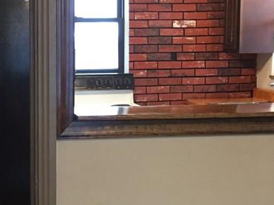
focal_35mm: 80
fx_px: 633
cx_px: 89
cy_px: 119
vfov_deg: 18.4
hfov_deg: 24.3
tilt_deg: -6.0
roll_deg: -0.4
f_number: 2.2
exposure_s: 1/30
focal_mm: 4.15
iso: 200
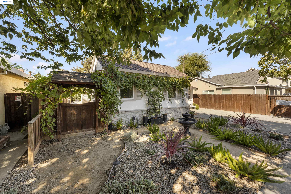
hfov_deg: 104.2
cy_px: 97
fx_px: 113
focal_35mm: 14
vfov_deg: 81.2
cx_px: 146
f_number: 7.1
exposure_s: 1/100
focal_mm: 14
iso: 640
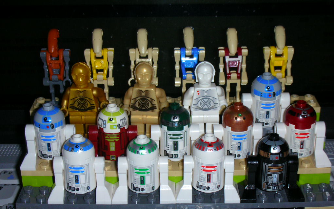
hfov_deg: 31.5
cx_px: 167
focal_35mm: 65
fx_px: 592
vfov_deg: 20.0
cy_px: 120
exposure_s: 1/120
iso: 50
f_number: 11.3
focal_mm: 10.1
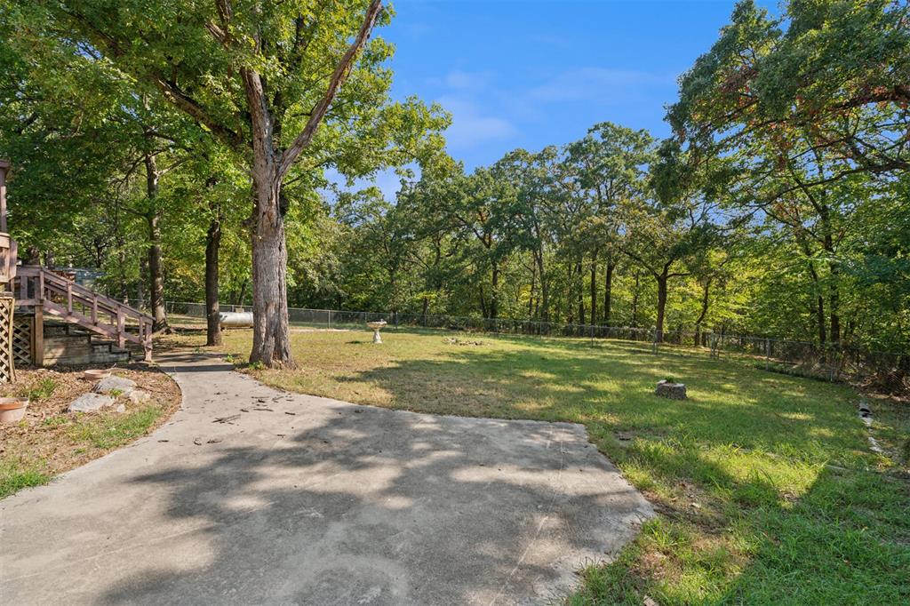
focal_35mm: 16
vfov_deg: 73.7
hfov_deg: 96.8
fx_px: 404
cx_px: 455
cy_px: 303
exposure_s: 1/200
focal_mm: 16
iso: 200
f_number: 7.1
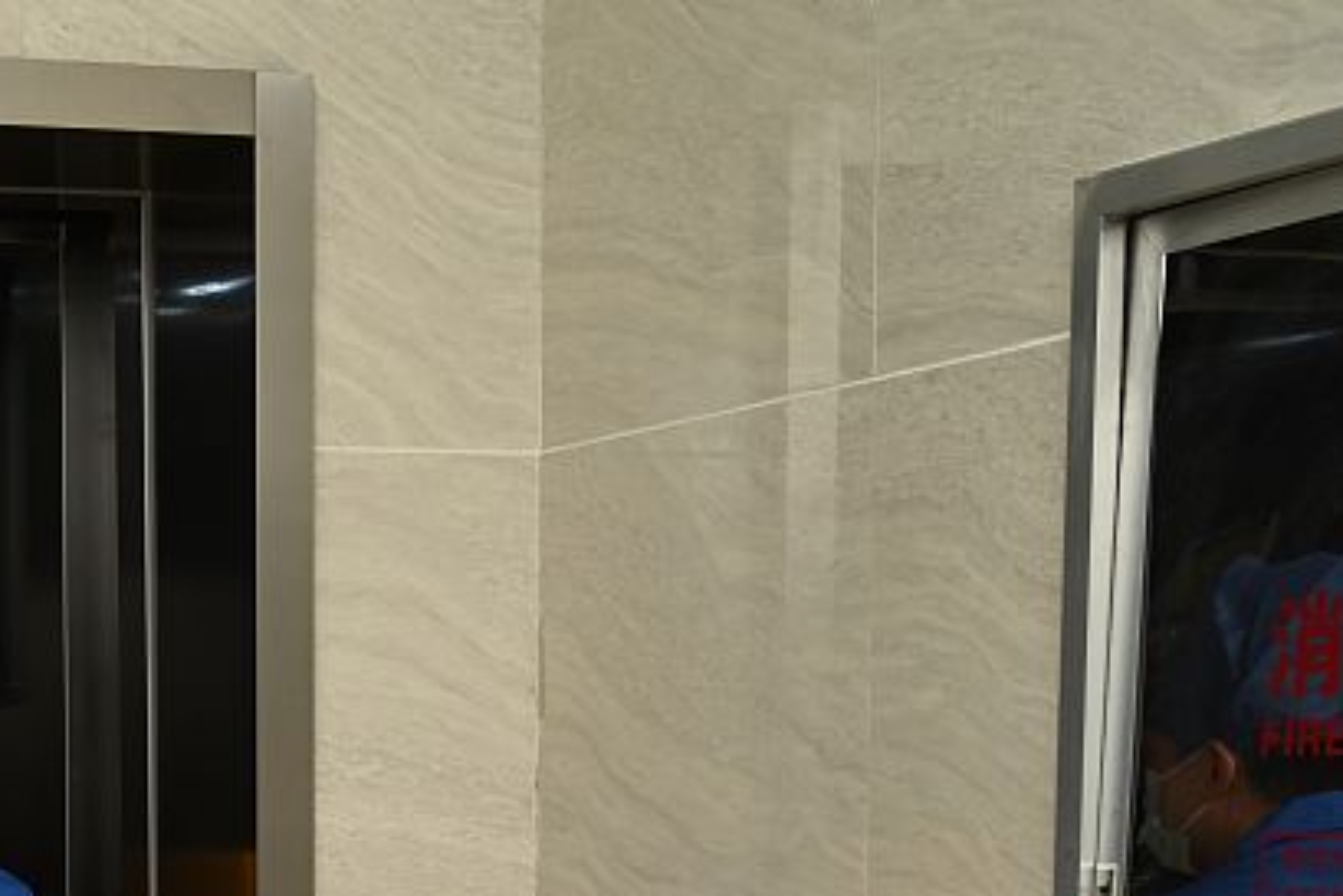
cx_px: -217
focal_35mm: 85
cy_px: 1155
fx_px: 3172
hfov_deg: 22.3
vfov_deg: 15.3
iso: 640
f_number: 4
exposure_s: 1/200
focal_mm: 29
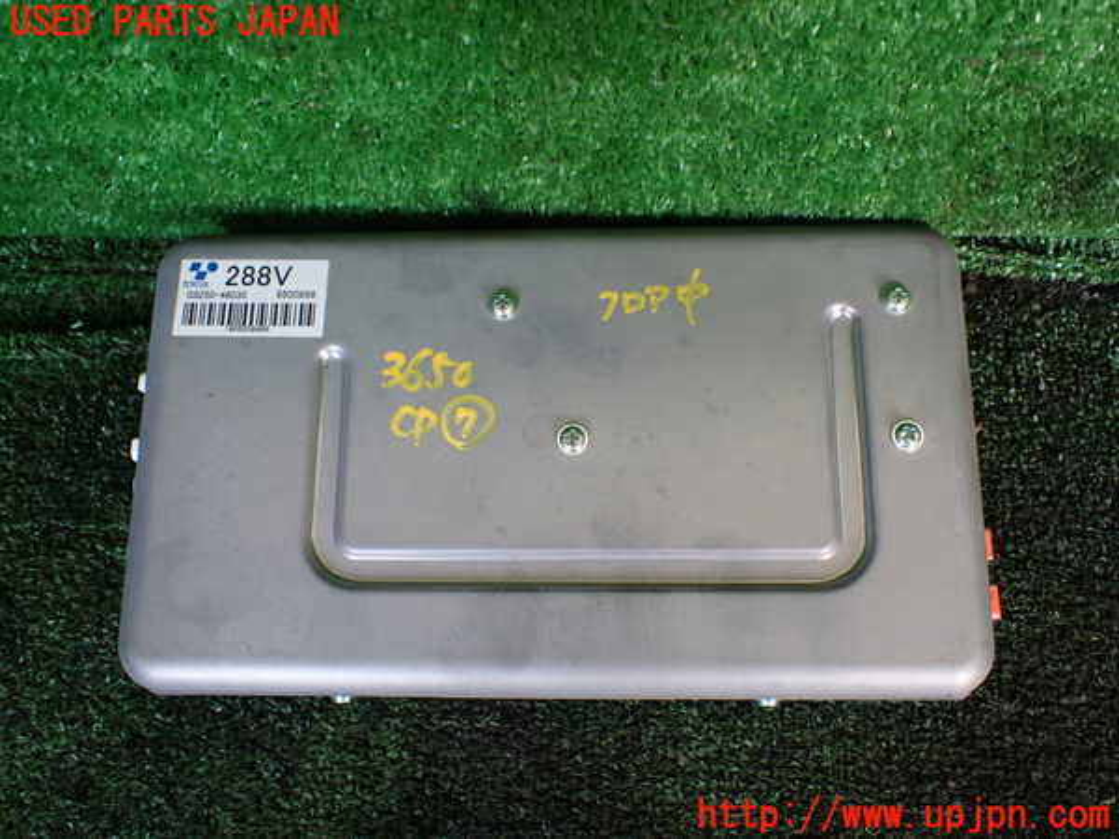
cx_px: 560
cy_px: 420
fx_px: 970
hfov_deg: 60.0
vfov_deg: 46.8
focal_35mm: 30
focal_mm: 5.4
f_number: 2.3
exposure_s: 1/125
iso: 320
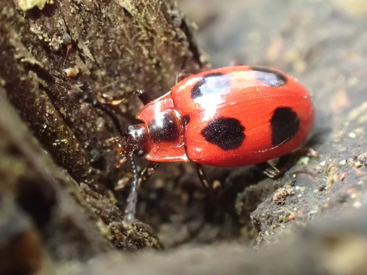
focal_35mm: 100
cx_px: 184
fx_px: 1060
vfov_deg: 14.8
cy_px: 138
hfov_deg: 19.6
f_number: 6.3
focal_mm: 18
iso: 1600
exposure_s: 1/80
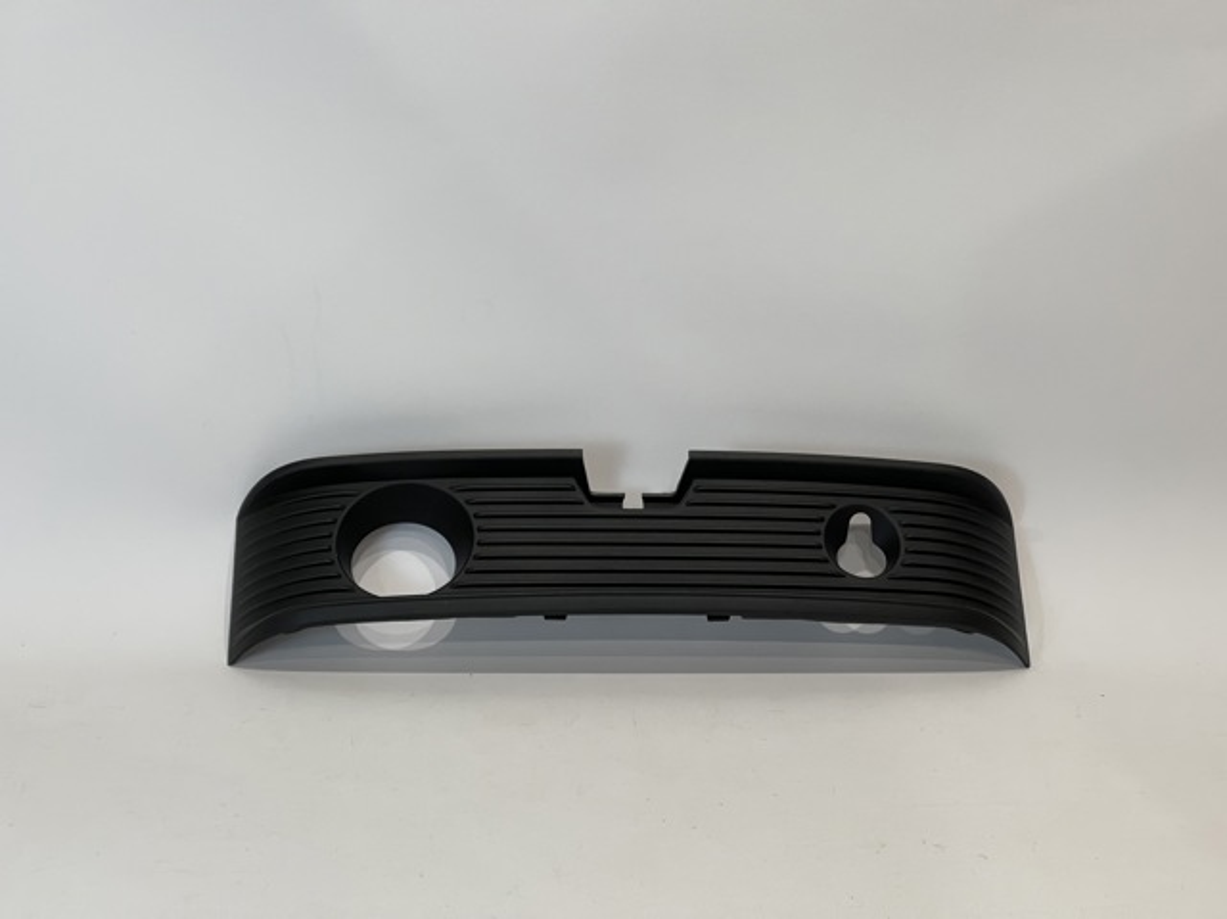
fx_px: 2267
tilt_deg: -20.5
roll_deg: -1.2
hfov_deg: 30.3
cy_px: 460
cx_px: 614
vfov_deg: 22.9
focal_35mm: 64
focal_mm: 7.5
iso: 160
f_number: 2.2
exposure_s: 1/100
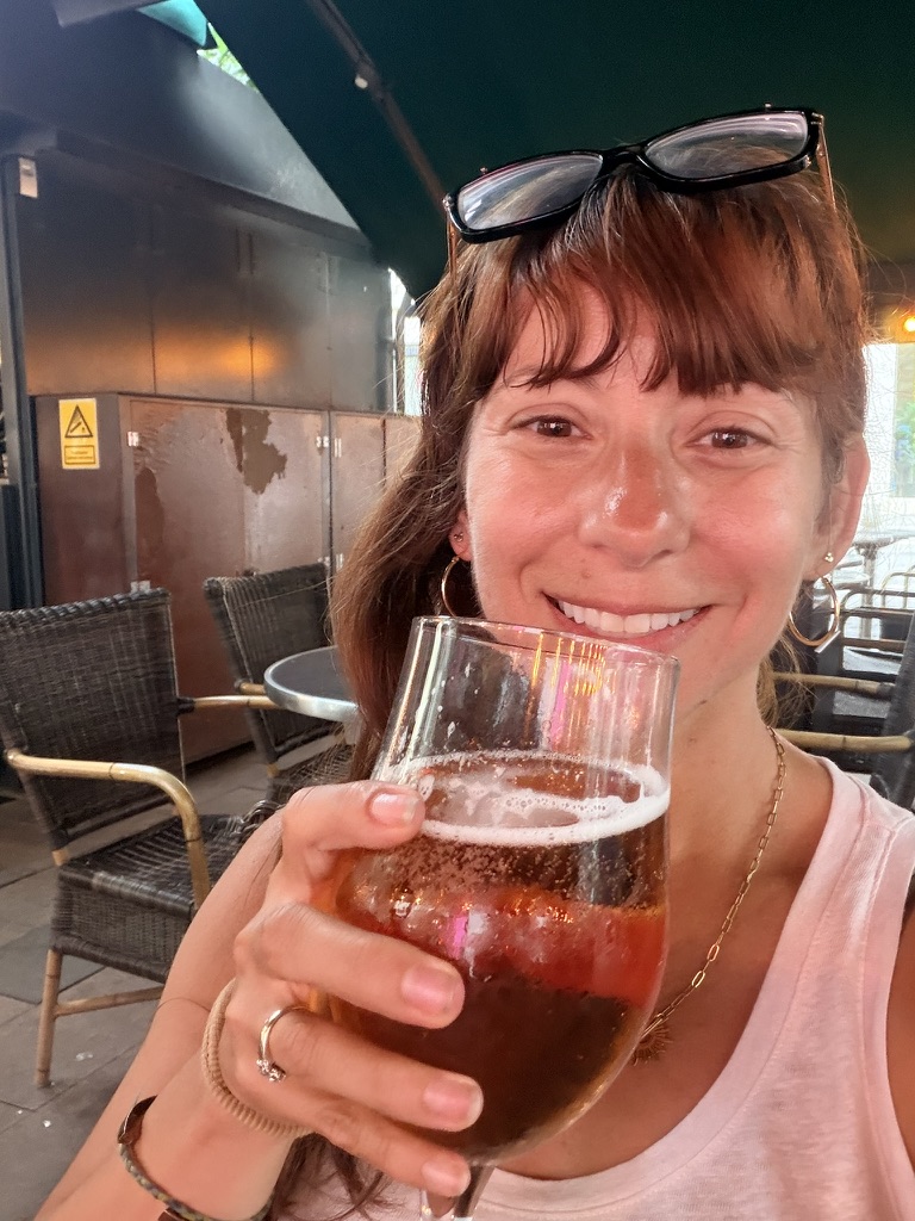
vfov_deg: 60.0
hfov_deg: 46.8
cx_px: 458
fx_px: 1057
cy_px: 610
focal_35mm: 30
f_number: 1.9
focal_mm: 2.71
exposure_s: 1/33
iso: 320
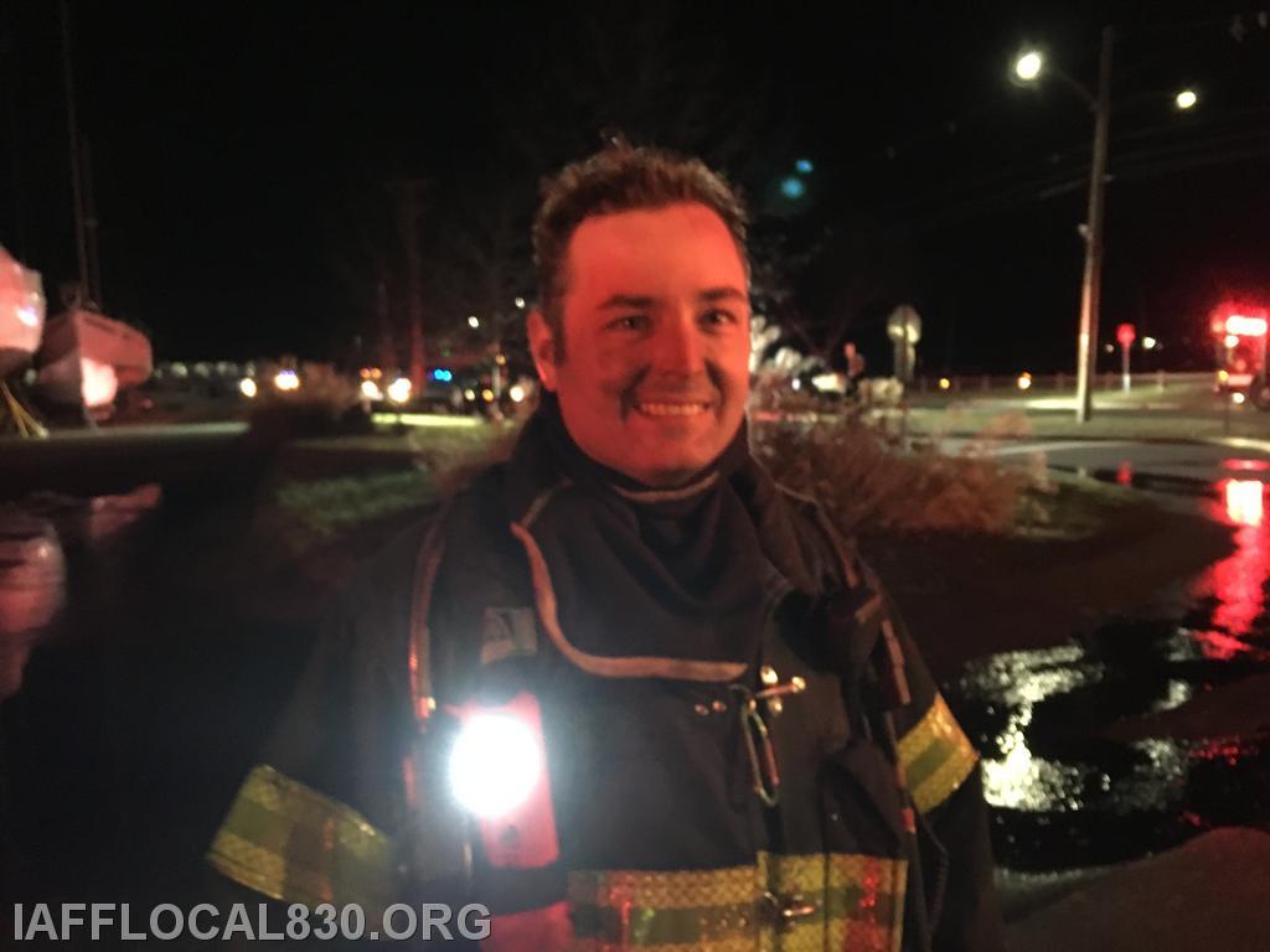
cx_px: 635
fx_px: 1064
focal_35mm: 29
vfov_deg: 48.2
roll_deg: +0.3
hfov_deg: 61.7
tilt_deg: -6.1
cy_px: 476
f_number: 2.2
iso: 640
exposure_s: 1/15
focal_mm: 4.15
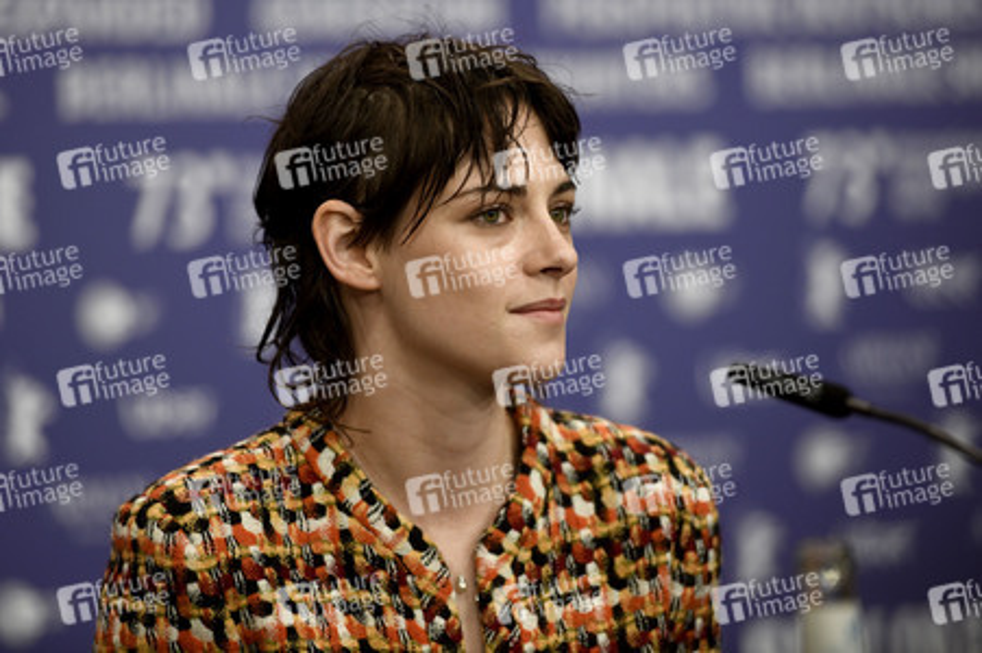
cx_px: 491
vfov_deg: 6.9
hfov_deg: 10.3
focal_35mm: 200
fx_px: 5451
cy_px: 326
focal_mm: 200
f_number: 3.2
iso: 1000
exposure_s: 1/400
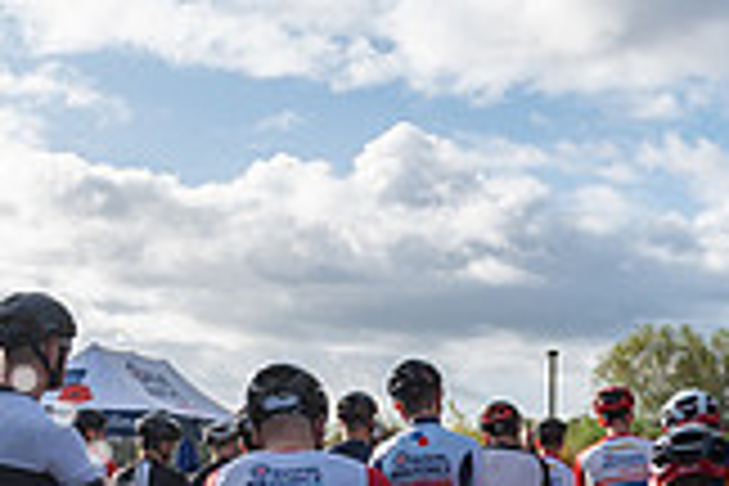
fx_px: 1741
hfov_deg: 23.6
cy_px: 475
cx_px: 477
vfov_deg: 15.6
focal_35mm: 86
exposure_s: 1/1600
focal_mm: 24
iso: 200
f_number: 4
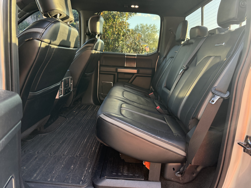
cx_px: 126
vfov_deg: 56.8
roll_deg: -3.2
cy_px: 94
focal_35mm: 24
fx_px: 174
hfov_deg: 71.6
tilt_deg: -12.5
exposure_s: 1/94
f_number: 1.78
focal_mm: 6.76
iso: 200
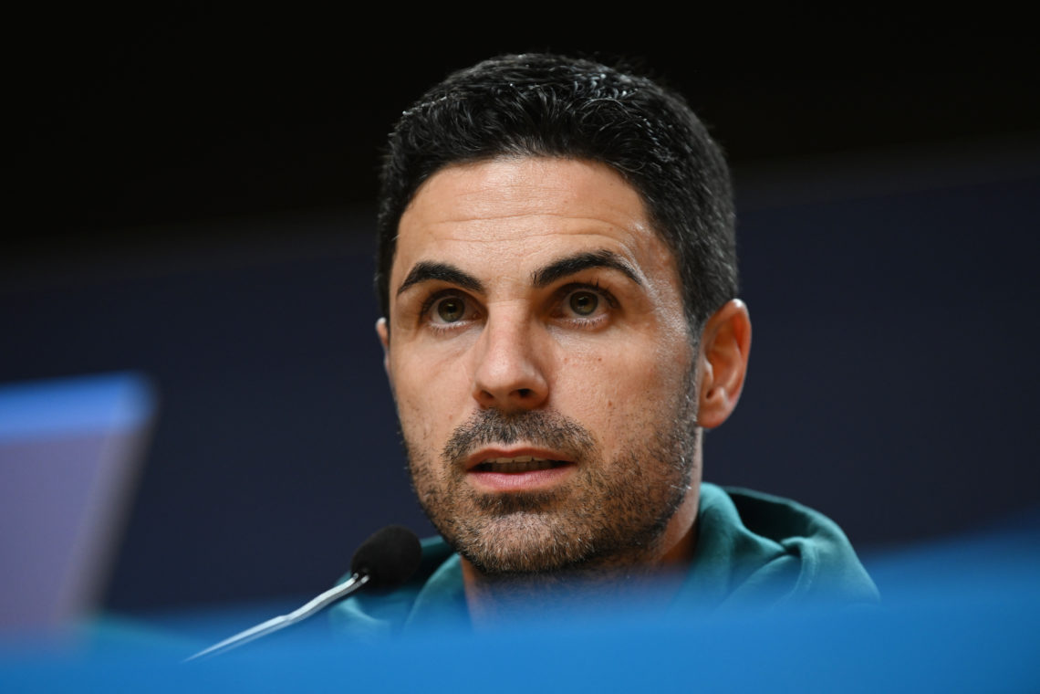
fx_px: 5777
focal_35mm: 200
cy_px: 347
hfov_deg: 10.3
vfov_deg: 6.9
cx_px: 520
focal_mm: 200
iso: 1600
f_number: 3.5
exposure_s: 1/250
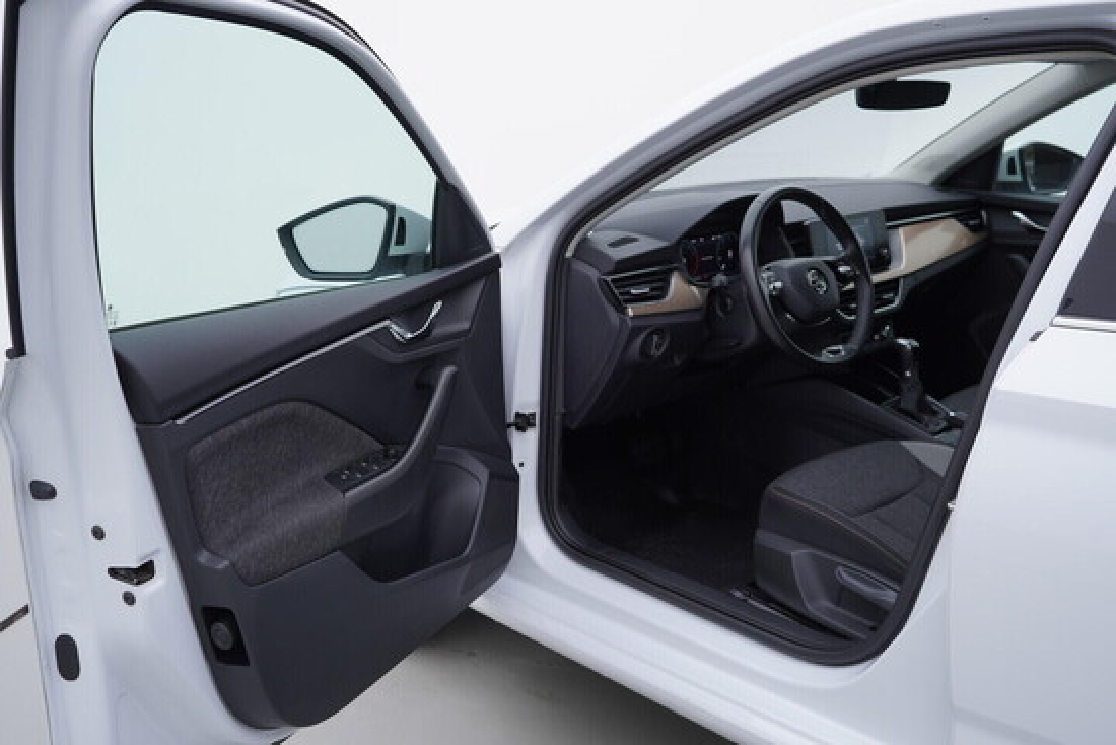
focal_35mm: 36
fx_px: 1116
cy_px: 372
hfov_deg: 53.1
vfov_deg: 36.9
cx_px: 558
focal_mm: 24
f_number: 3.5
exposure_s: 1/60
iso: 125
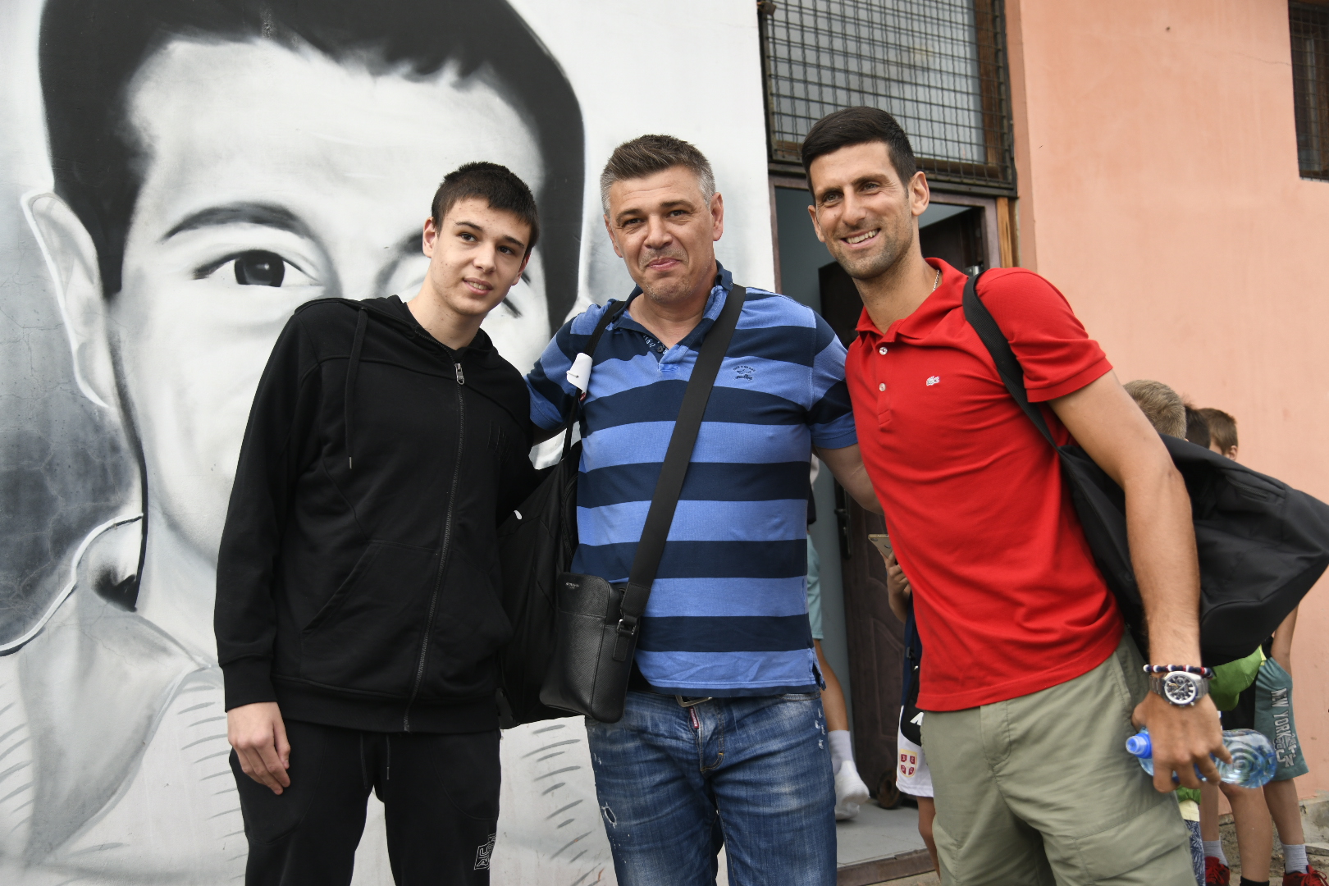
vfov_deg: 35.1
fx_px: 1403
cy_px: 443
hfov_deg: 50.7
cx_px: 664
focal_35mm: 38
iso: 500
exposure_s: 1/640
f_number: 4
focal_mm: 38
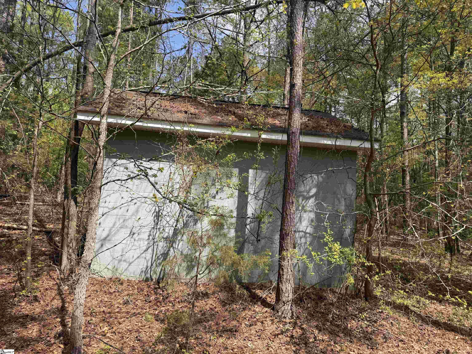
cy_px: 177
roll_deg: -2.7
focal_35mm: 24
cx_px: 236
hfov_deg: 71.6
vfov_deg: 56.8
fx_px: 327
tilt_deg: +4.8
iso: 80
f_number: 1.78
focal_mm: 6.76
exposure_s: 1/2331
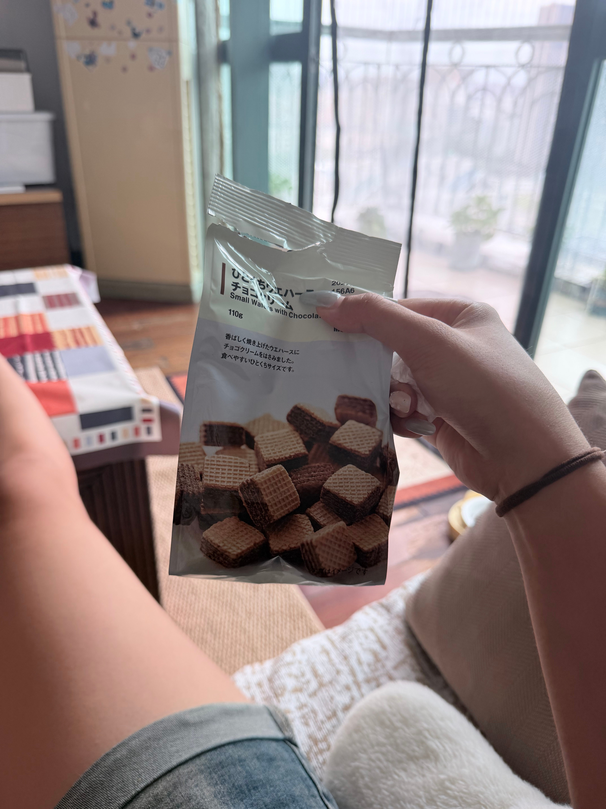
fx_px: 560
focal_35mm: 24
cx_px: 303
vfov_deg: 71.6
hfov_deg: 56.8
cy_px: 404
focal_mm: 6.76
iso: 80
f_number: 1.78
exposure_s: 1/155
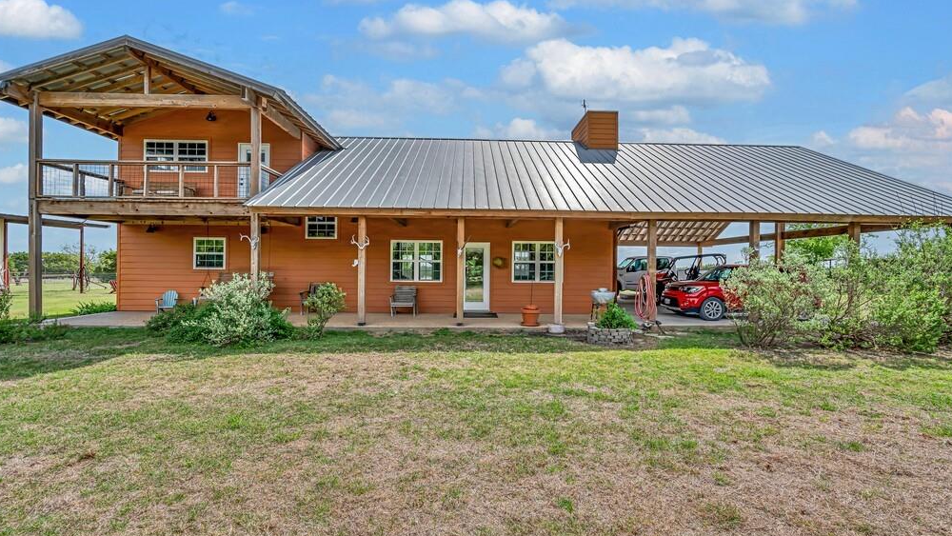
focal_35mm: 15
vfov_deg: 70.5
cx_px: 475
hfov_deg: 103.0
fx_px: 379
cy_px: 278
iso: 100
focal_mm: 14
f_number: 8
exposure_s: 1/400
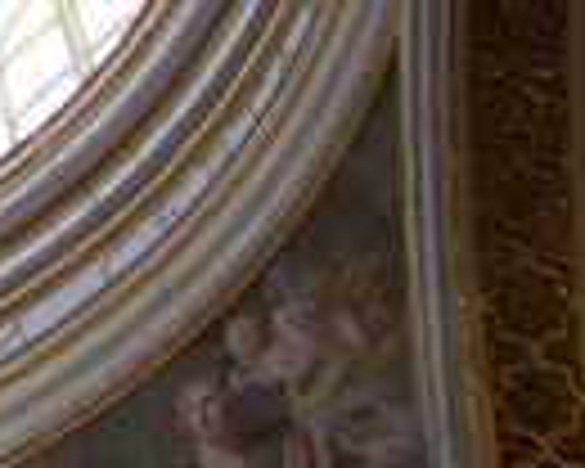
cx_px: -621
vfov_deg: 9.0
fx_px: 2909
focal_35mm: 168
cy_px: -216
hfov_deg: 10.5
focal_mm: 5.8
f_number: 2.6
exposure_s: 1/100
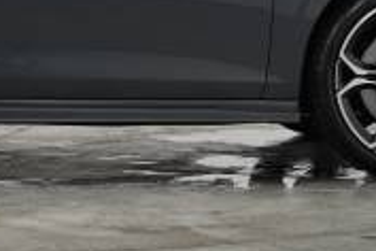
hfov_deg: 12.3
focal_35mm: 166
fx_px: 1729
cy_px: -17
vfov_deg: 8.2
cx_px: 4
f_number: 4
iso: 1600
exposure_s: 1/160
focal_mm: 45.7
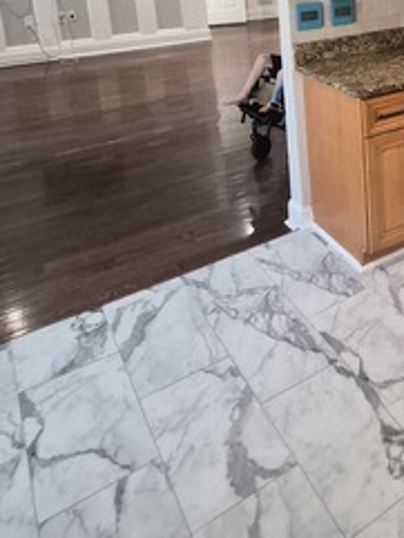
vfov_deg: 45.5
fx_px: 560
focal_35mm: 36
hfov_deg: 32.8
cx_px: 482
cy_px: 35
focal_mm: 1.7
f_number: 2.2
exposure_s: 1/60
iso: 400
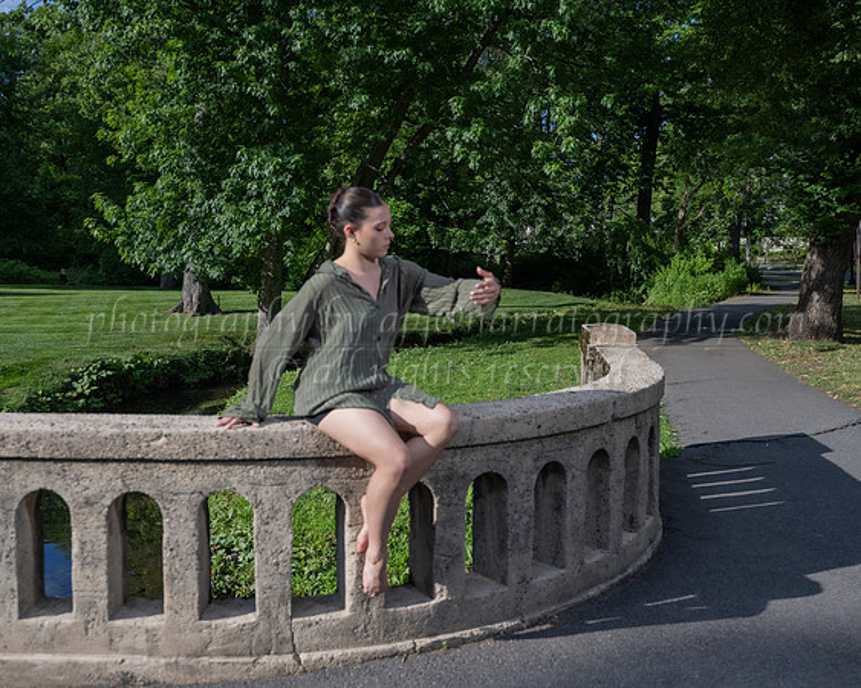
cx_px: 397
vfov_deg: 43.3
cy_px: 317
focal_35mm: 34
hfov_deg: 52.8
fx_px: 866
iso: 400
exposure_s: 1/5000
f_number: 3.2
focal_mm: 28
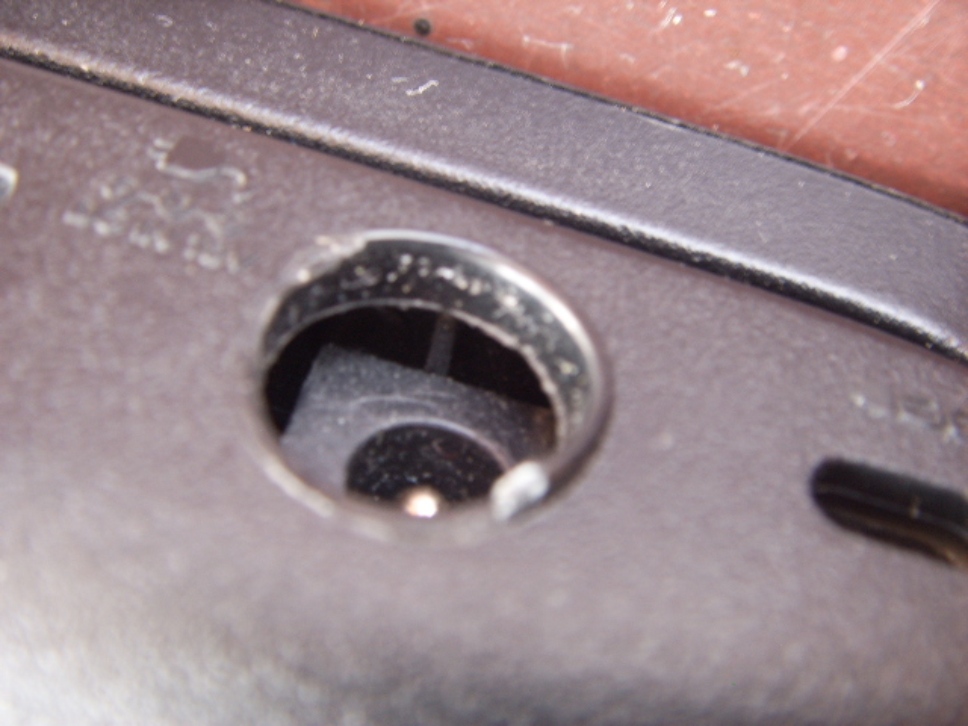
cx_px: 484
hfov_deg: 47.9
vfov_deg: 36.8
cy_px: 363
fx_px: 1091
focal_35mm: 39
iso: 63
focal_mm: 6.6
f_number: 3.5
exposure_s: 1/2
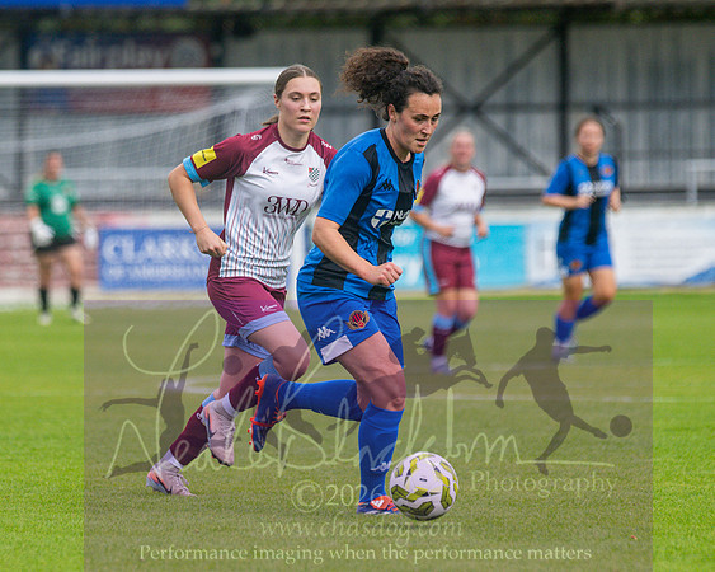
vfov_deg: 3.1
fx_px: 10425
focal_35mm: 493
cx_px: 108
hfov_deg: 3.9
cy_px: 429
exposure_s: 1/1000
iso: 320
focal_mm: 220
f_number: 4
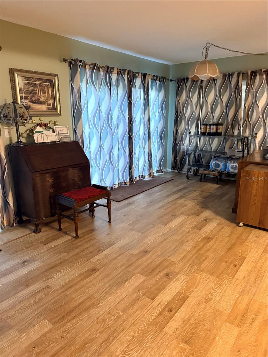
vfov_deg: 71.6
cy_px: 178
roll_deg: +0.4
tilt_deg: -14.9
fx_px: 248
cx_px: 134
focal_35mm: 24
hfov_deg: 56.8
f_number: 1.78
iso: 640
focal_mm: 6.76
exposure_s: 1/60
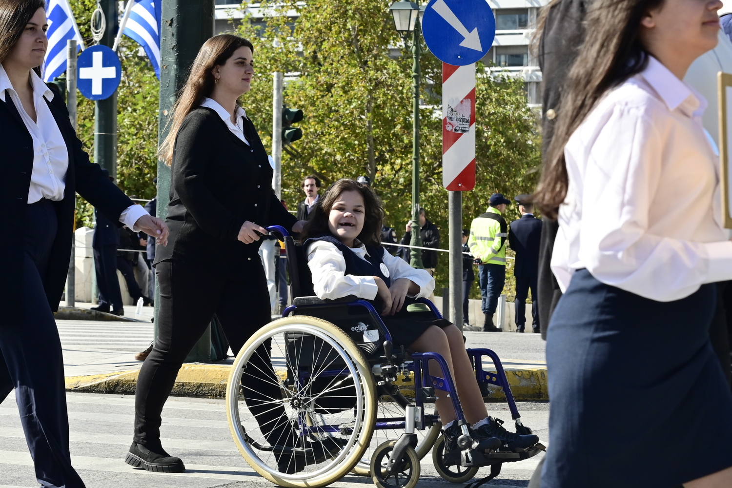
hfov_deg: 17.5
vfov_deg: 11.7
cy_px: 244
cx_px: 366
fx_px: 2379
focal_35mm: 117
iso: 640
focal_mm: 78
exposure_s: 1/800
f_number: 9
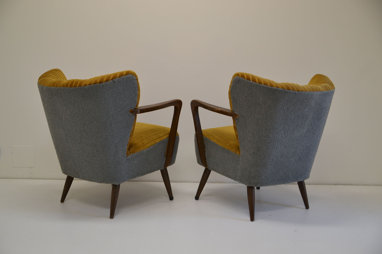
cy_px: 127
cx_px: 191
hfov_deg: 49.6
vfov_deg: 34.2
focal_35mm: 39
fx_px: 414
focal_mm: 26
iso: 400
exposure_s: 1/60
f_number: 4
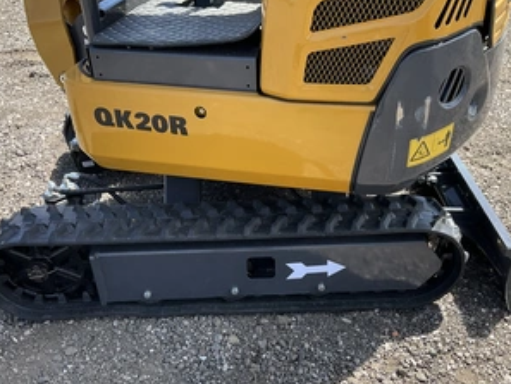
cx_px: 265
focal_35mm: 39
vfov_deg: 36.7
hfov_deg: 47.8
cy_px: 232
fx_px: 576
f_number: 1.8
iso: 25
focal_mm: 3
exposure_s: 1/491
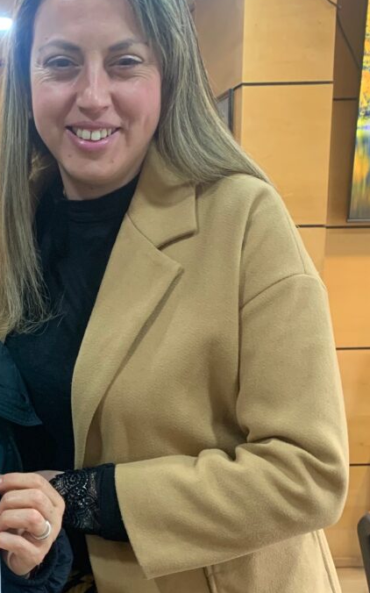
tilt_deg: -10.5
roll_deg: +1.1
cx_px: -28
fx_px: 856
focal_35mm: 53
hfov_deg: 23.1
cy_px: 406
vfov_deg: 37.7
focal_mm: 4.25
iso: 200
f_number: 1.8
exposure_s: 1/60
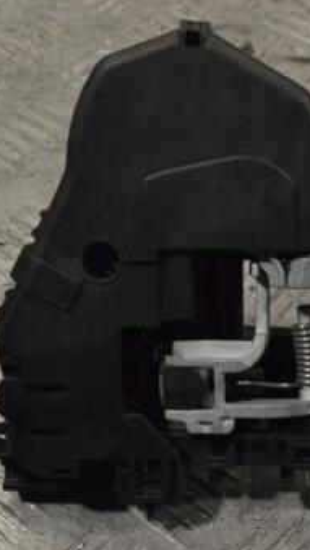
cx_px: 323
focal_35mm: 100
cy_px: 258
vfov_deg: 21.3
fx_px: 1460
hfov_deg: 12.0
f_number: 9
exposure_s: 1/320
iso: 3200
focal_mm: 36
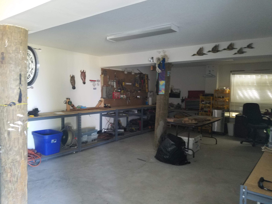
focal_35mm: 26
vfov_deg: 53.1
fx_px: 204
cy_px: 102
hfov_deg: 67.3
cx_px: 136
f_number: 1.7
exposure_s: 1/10
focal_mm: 4.2
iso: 200
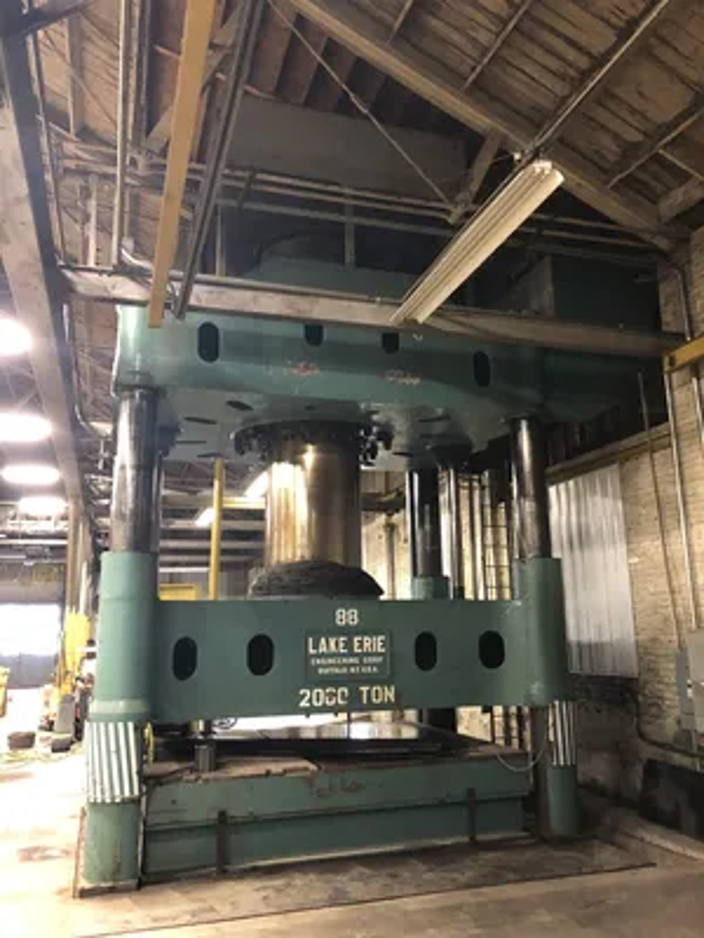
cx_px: 352
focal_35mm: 28
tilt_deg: +12.2
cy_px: 469
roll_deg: +0.6
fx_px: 759
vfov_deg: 63.4
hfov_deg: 49.7
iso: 80
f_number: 1.8
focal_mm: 4
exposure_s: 1/6
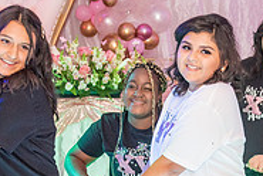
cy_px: 159
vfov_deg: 9.5
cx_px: 184
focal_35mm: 145
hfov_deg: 14.1
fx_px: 1061
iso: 1250
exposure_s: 1/60
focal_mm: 38
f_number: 4
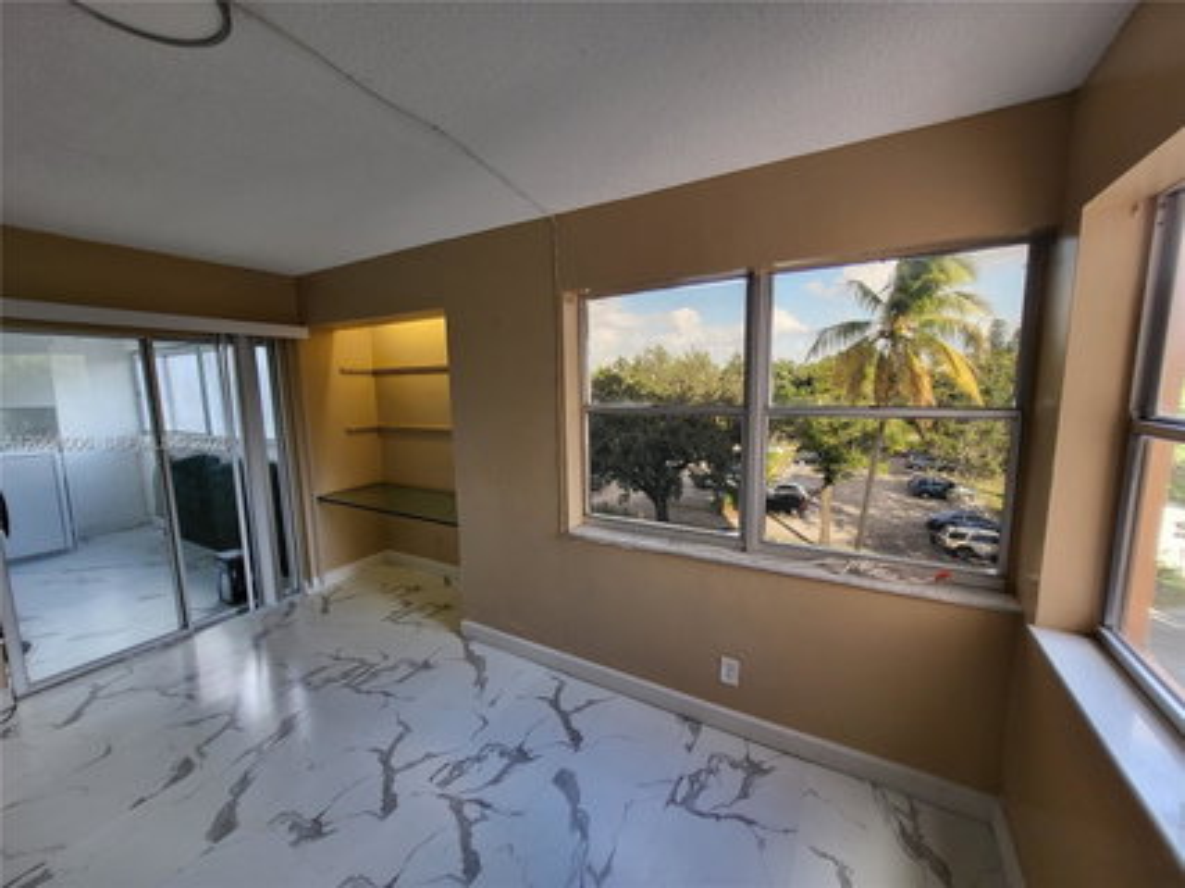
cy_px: 444
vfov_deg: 89.9
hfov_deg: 106.2
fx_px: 445
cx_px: 592
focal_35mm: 13
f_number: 2.2
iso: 64
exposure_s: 1/60
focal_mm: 1.74
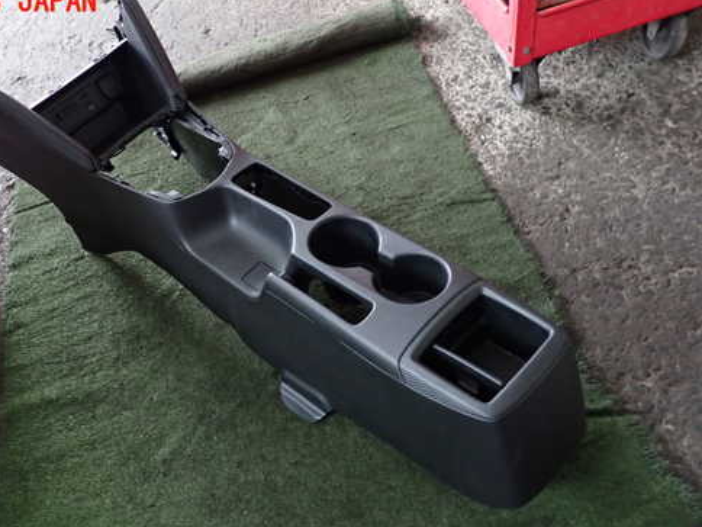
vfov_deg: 45.2
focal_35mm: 31
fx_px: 629
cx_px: 268
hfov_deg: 57.7
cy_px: 311
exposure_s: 1/30
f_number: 2
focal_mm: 4.5
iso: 500
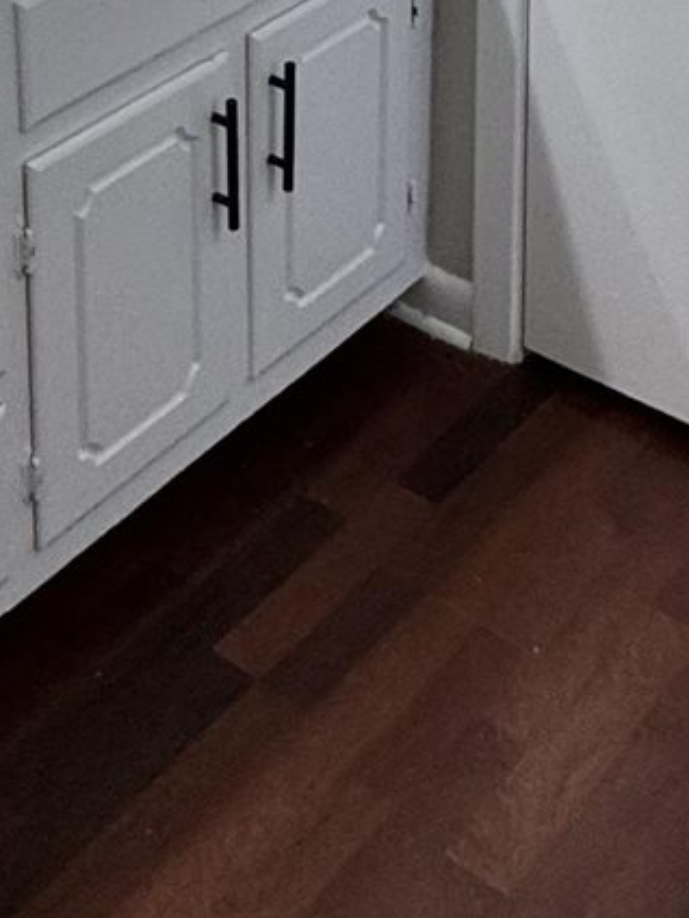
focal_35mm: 76
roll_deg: +0.6
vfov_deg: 21.0
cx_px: 360
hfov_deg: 19.4
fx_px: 2017
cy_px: -520
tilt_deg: -12.4
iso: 80
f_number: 2.2
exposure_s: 1/120
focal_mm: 2.22
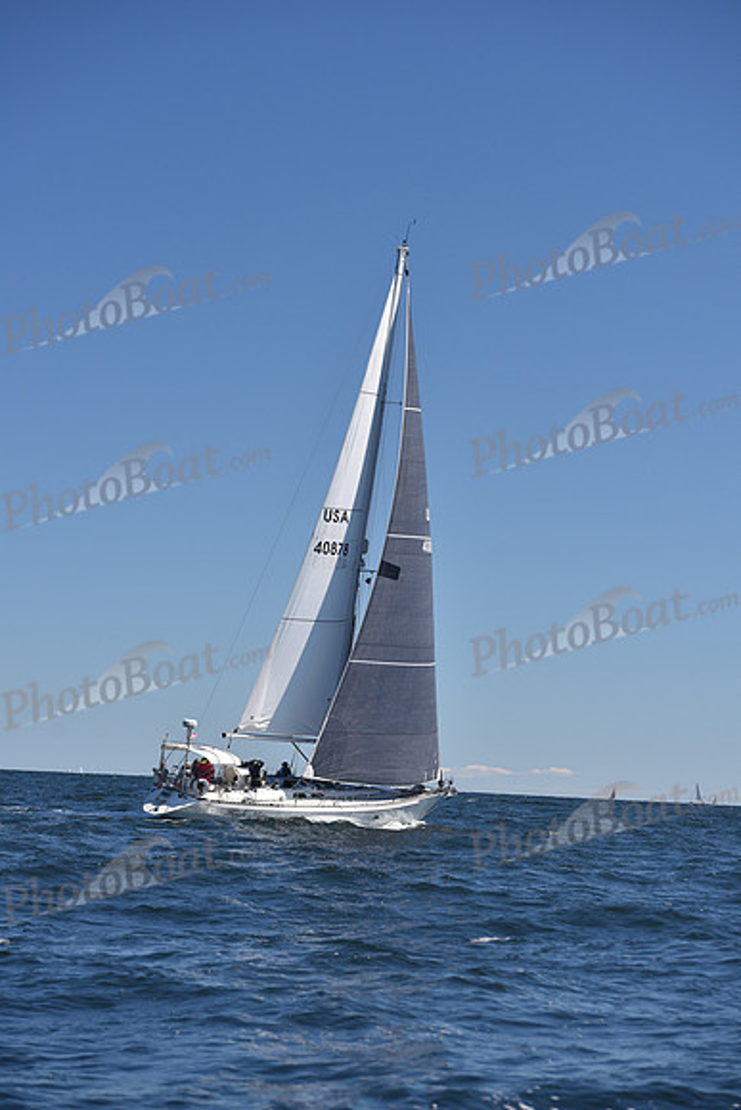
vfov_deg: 23.9
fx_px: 2623
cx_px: 370
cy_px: 555
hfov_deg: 16.1
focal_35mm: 85
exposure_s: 1/800
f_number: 5
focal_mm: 85
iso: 200
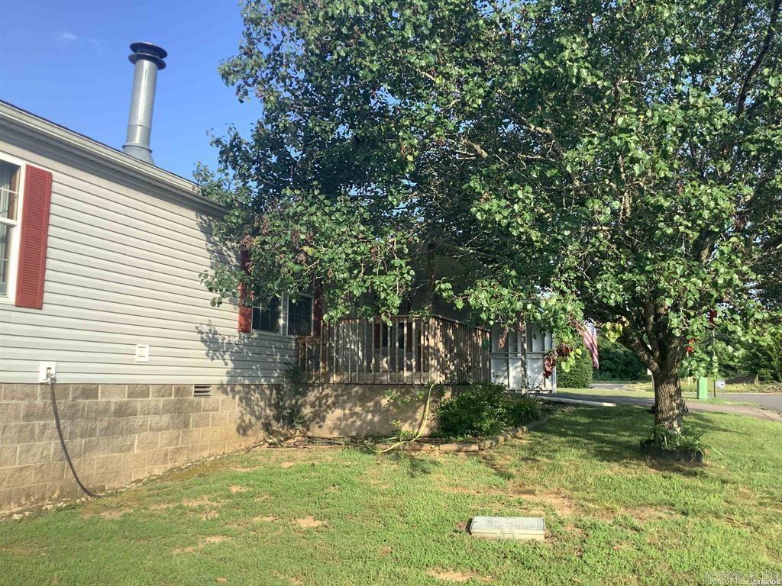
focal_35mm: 31
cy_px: 293
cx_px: 391
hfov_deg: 58.4
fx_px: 700
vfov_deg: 45.4
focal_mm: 3.3
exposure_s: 1/468
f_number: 2.4
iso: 25
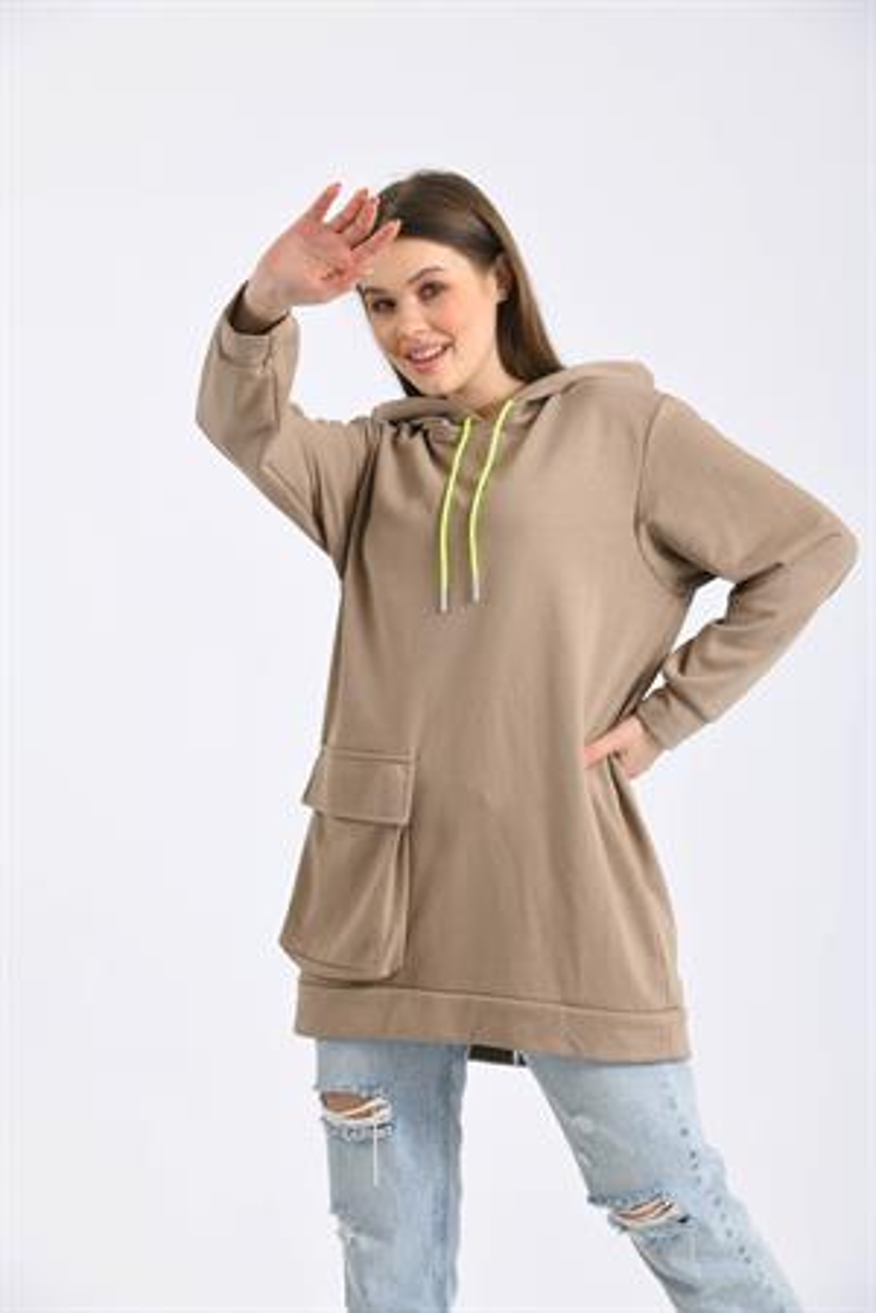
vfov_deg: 15.2
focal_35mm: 135
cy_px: 656
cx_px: 438
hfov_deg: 10.2
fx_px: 4927
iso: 100
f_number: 9
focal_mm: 135
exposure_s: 1/160
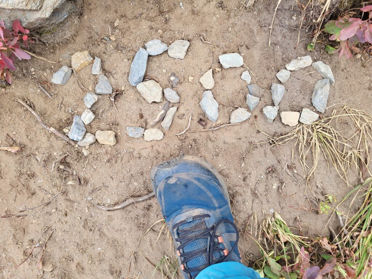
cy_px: 140
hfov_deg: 67.3
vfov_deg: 53.1
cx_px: 186
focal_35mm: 26
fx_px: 279
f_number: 1.8
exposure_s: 1/100
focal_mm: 5.4
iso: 64
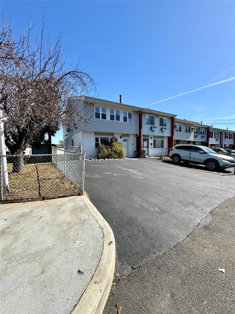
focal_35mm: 14
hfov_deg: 85.7
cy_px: 157
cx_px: 118
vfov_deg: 102.1
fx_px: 127
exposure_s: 1/1256
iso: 40
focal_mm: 2.22
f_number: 2.2
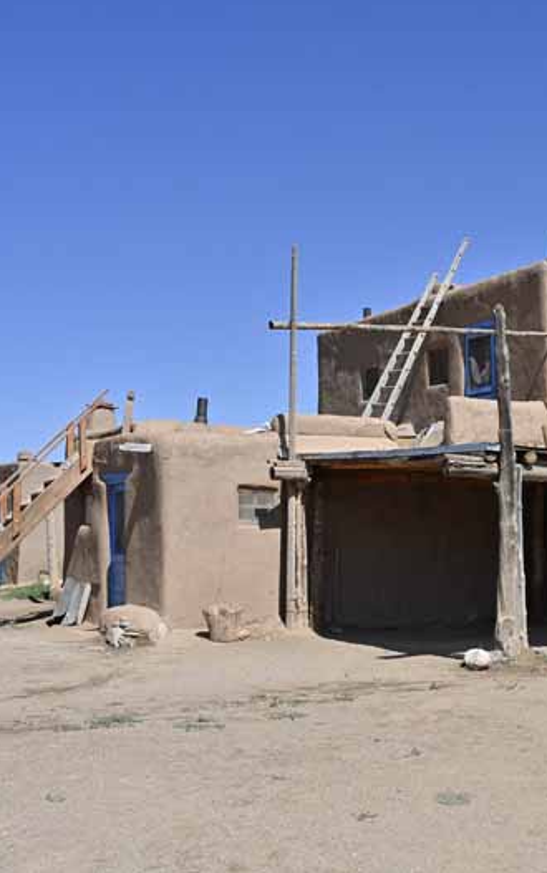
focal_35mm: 51
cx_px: 491
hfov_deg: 24.6
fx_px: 1215
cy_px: 433
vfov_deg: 39.6
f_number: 5.6
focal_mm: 33
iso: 64
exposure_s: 1/640
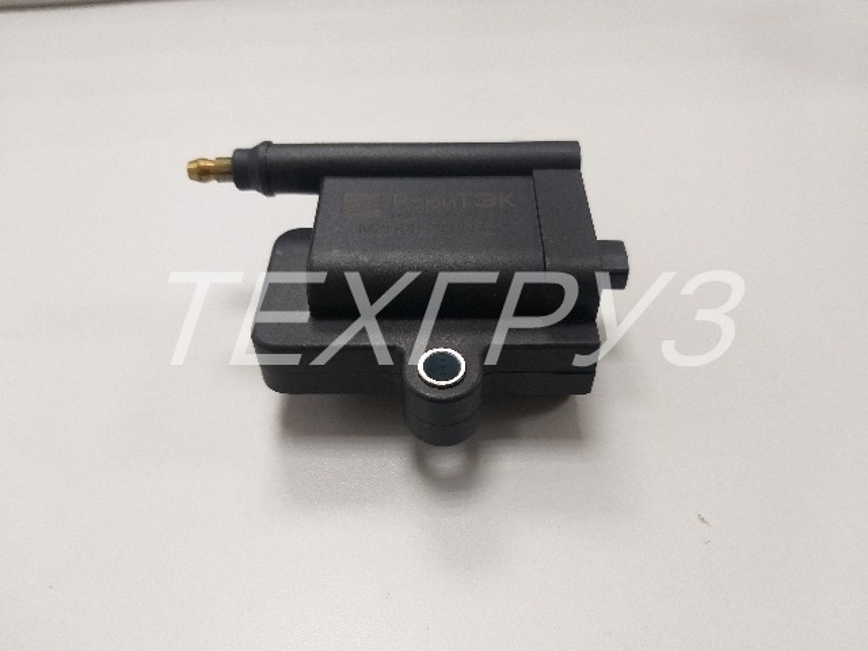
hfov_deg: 67.3
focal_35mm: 26
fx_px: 652
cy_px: 326
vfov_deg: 53.1
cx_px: 434
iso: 64
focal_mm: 3.93
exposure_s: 1/50
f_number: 1.7
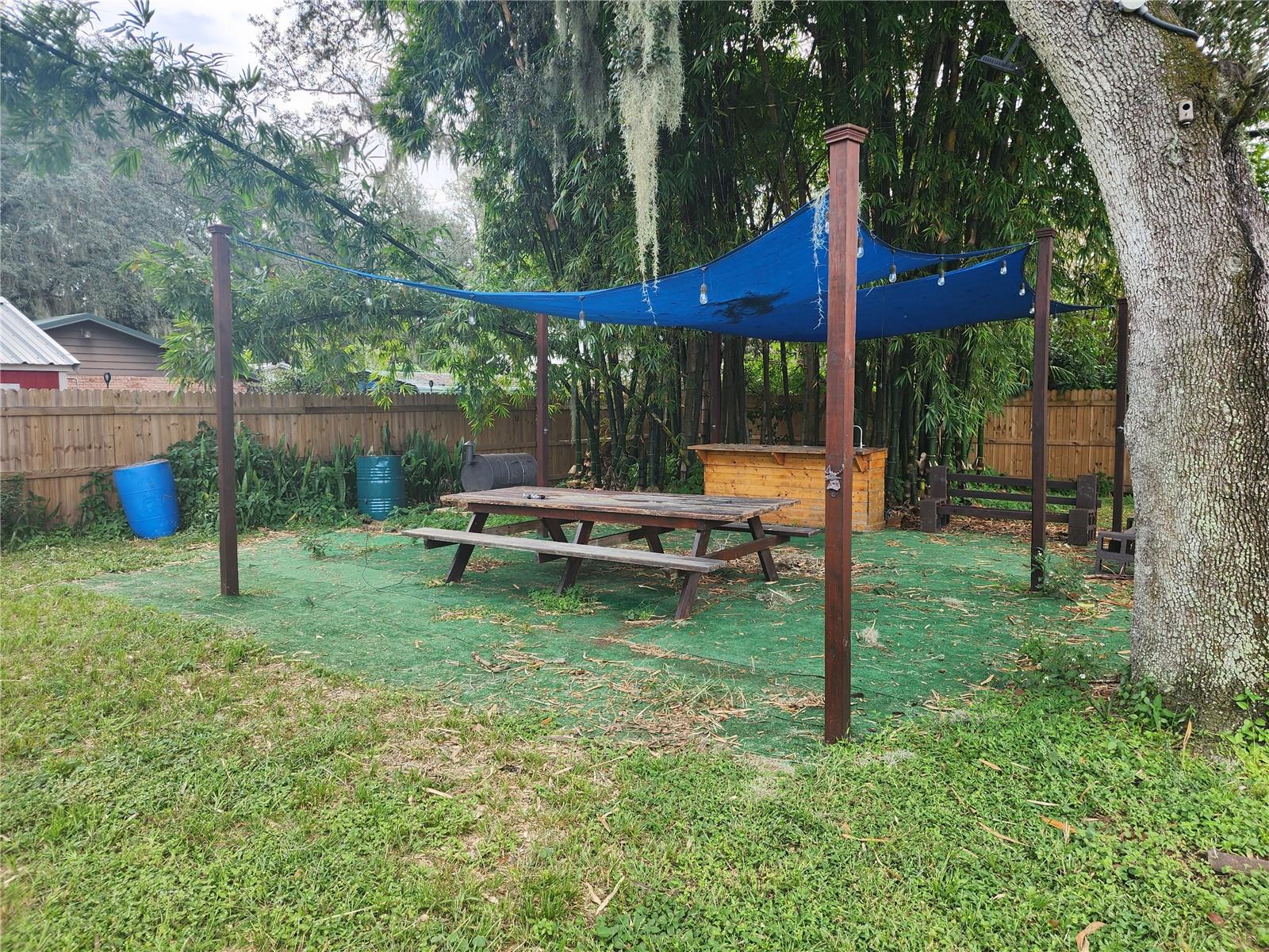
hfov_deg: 73.9
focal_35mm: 23
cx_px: 634
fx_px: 843
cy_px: 476
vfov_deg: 58.9
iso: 25
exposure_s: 1/180
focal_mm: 6.4
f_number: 1.8
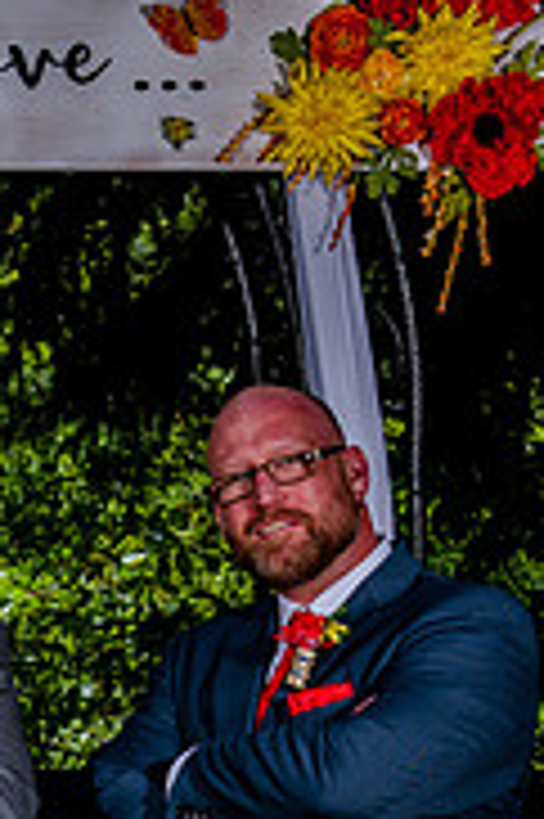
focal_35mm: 153
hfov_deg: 8.8
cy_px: 587
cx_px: -211
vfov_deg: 13.4
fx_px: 3474
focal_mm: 48
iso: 160
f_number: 8
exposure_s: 1/400
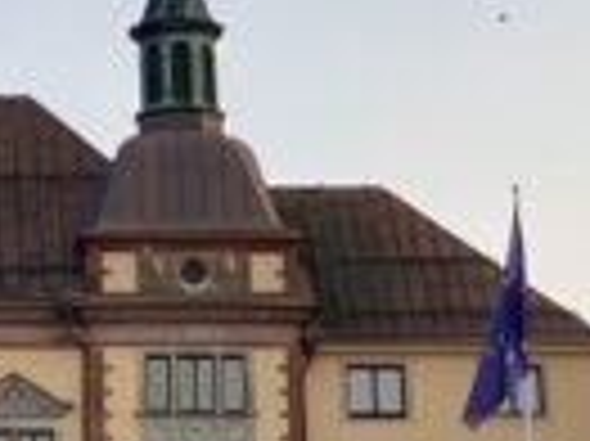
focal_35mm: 219
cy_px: -292
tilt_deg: +19.8
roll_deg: -0.7
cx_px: -36
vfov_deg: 6.6
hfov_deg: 9.0
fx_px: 3729
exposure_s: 1/121
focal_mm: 3.99
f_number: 1.8
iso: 25
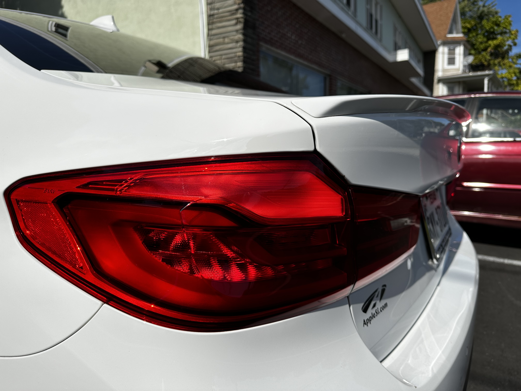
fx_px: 361
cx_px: 260
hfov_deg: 71.6
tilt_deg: -7.3
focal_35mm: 24
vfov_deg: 56.8
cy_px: 196
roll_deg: +1.6
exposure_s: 1/9709
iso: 80
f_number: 1.78
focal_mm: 6.86
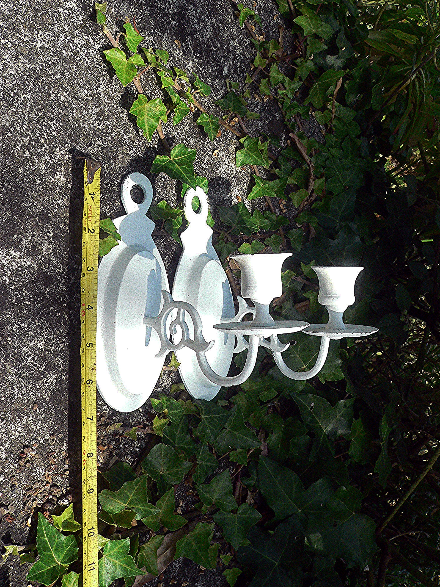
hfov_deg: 39.7
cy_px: 294
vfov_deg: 51.4
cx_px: 220
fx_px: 610
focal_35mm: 36
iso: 400
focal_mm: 6
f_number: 5.6
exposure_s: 1/1000
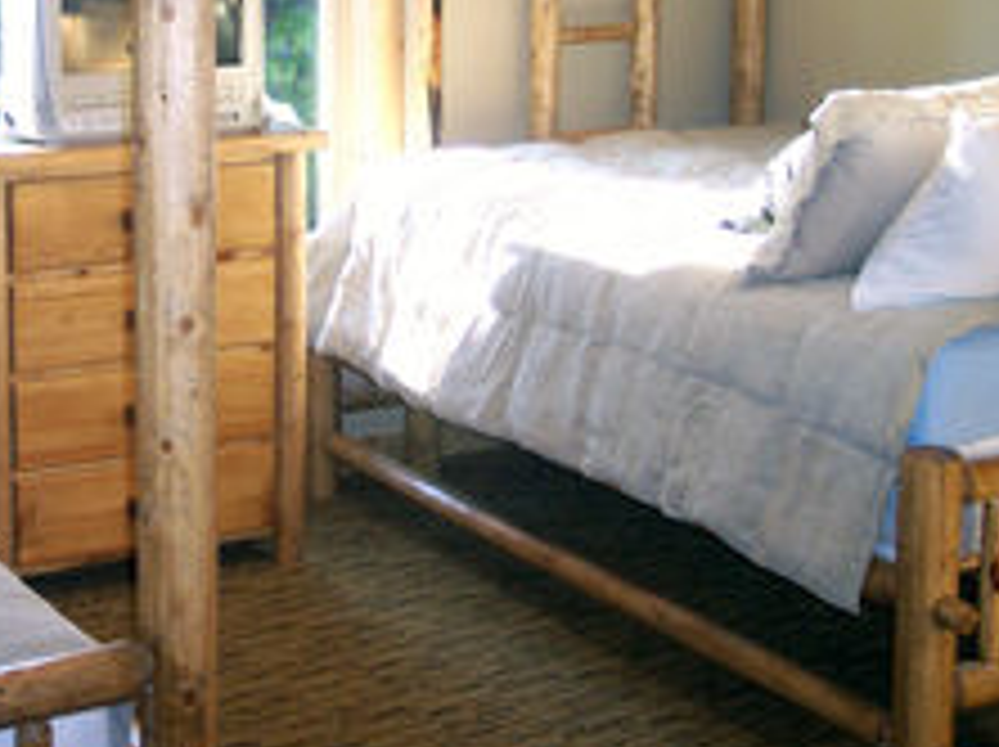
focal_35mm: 63
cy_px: 176
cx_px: 189
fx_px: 1816
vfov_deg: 23.0
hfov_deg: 30.0
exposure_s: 1/30
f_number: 2.8
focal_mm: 8
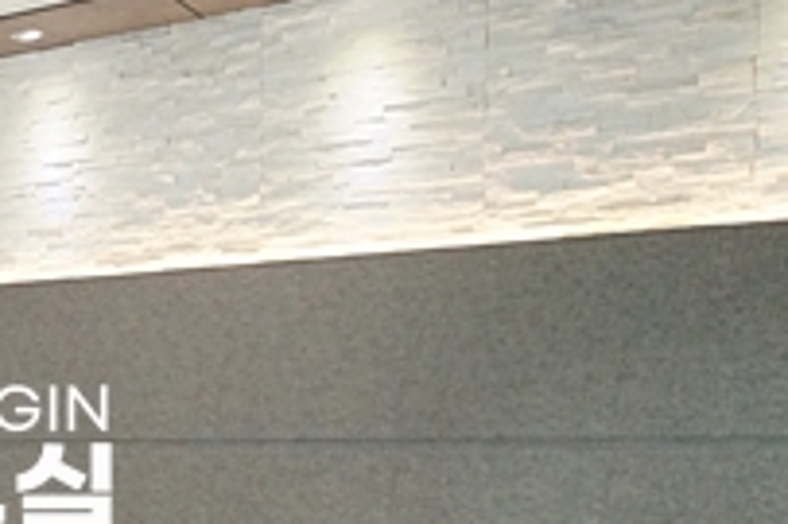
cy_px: 435
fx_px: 1290
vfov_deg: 22.6
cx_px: -369
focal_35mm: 59
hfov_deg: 25.9
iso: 1600
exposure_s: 1/125
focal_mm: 10
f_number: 7.1
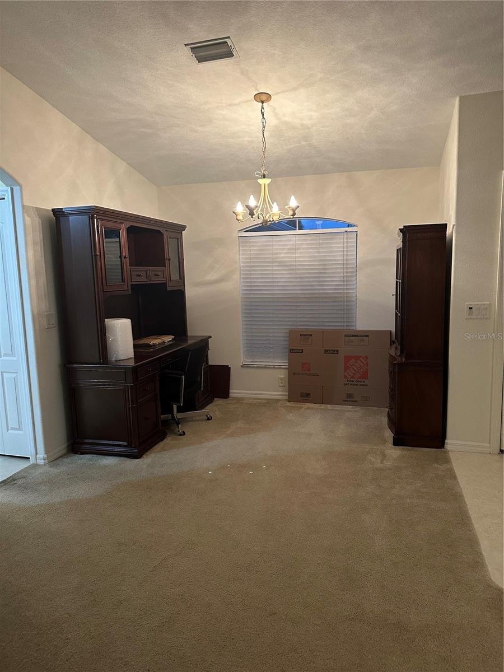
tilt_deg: -9.4
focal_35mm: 24
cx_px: 252
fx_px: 466
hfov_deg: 56.8
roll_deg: +0.4
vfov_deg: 71.6
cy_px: 336
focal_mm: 6.86
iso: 320
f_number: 1.78
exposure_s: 1/60
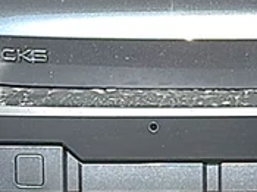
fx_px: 1098
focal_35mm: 148
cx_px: 286
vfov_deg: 9.9
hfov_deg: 13.1
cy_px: -33
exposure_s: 1/3497
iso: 80
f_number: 1.78
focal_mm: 6.86
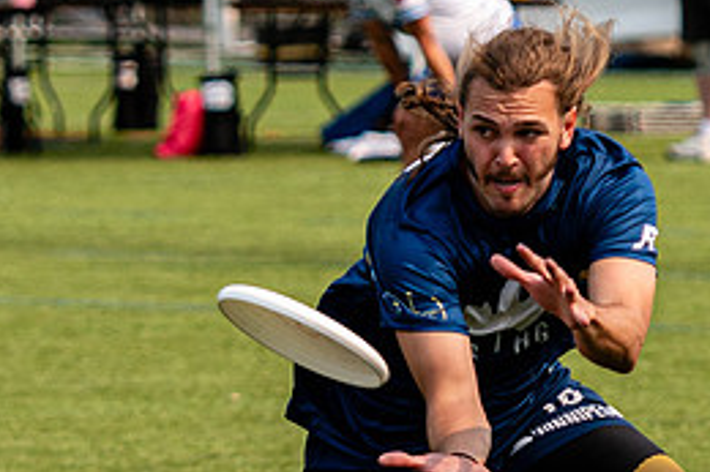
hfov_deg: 3.0
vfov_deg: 2.0
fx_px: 13698
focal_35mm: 695
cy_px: 460
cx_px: 426
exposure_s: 1/1250
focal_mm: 116
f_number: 3.2
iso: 100
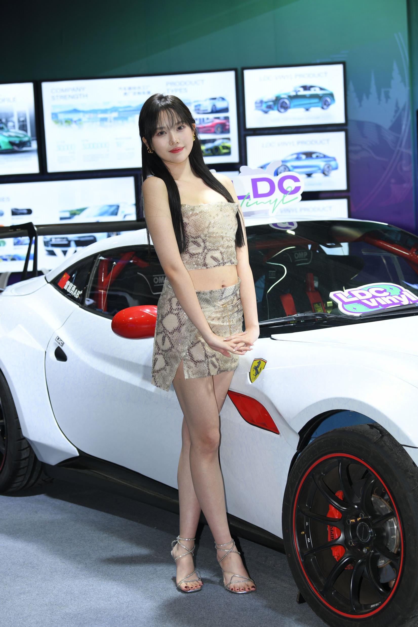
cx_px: 209
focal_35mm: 70
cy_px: 314
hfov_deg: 19.5
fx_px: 1219
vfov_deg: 28.8
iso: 400
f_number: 4.5
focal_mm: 70
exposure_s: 1/200
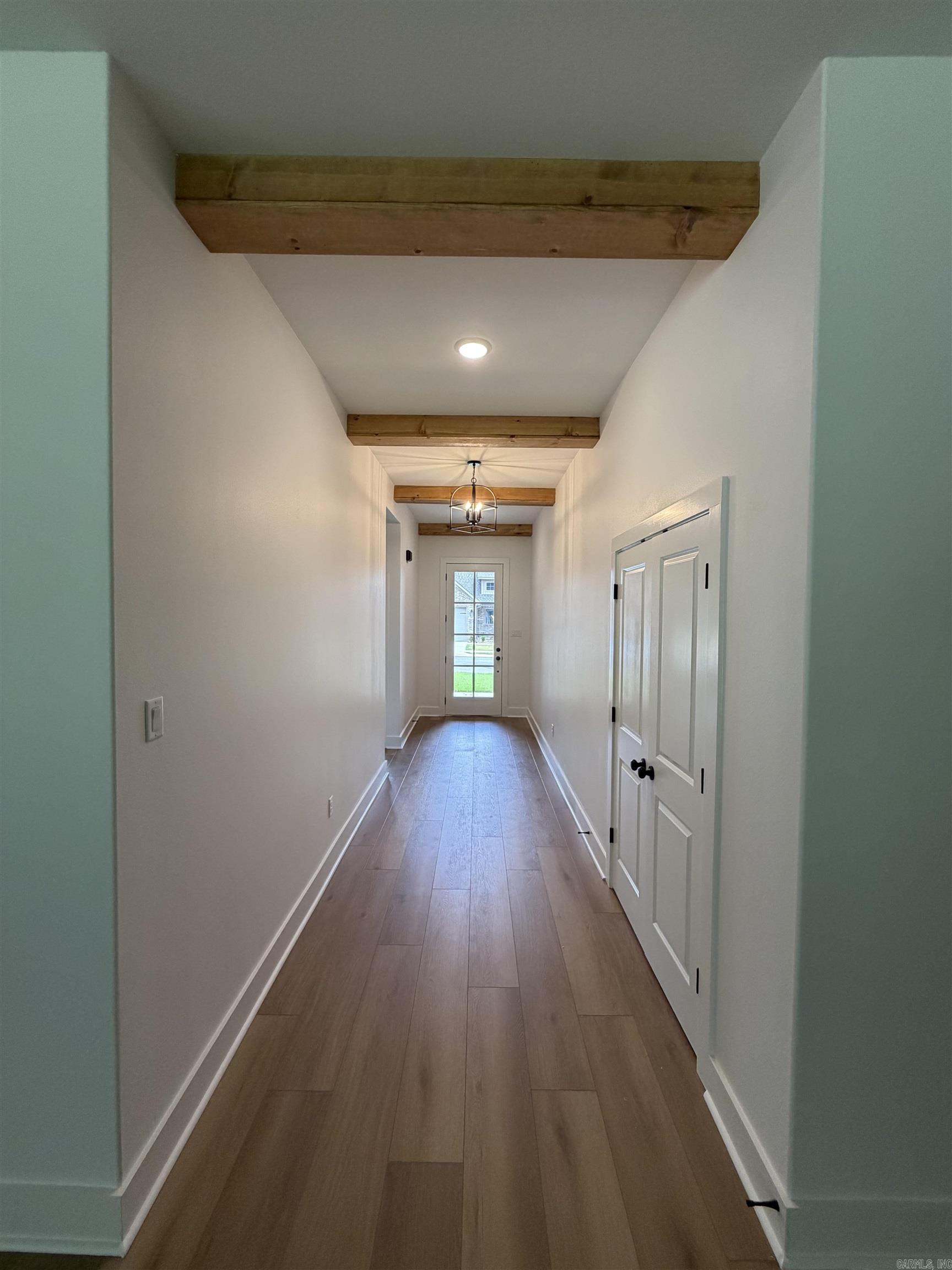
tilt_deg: -2.8
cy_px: 635
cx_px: 476
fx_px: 513
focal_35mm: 14
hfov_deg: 85.7
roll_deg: -0.8
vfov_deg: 102.1
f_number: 2.2
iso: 200
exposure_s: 1/120
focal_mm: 2.22
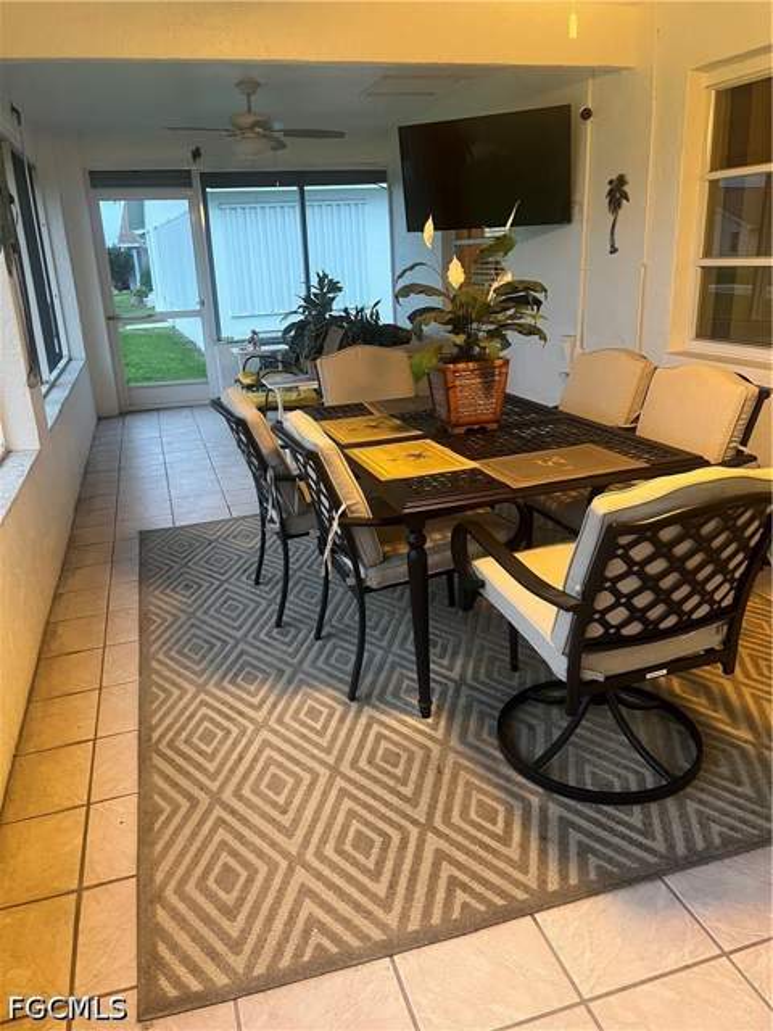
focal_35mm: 26
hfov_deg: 53.1
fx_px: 774
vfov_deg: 67.3
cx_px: 386
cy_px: 516
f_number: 1.6
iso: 400
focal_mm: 5.1
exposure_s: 1/40
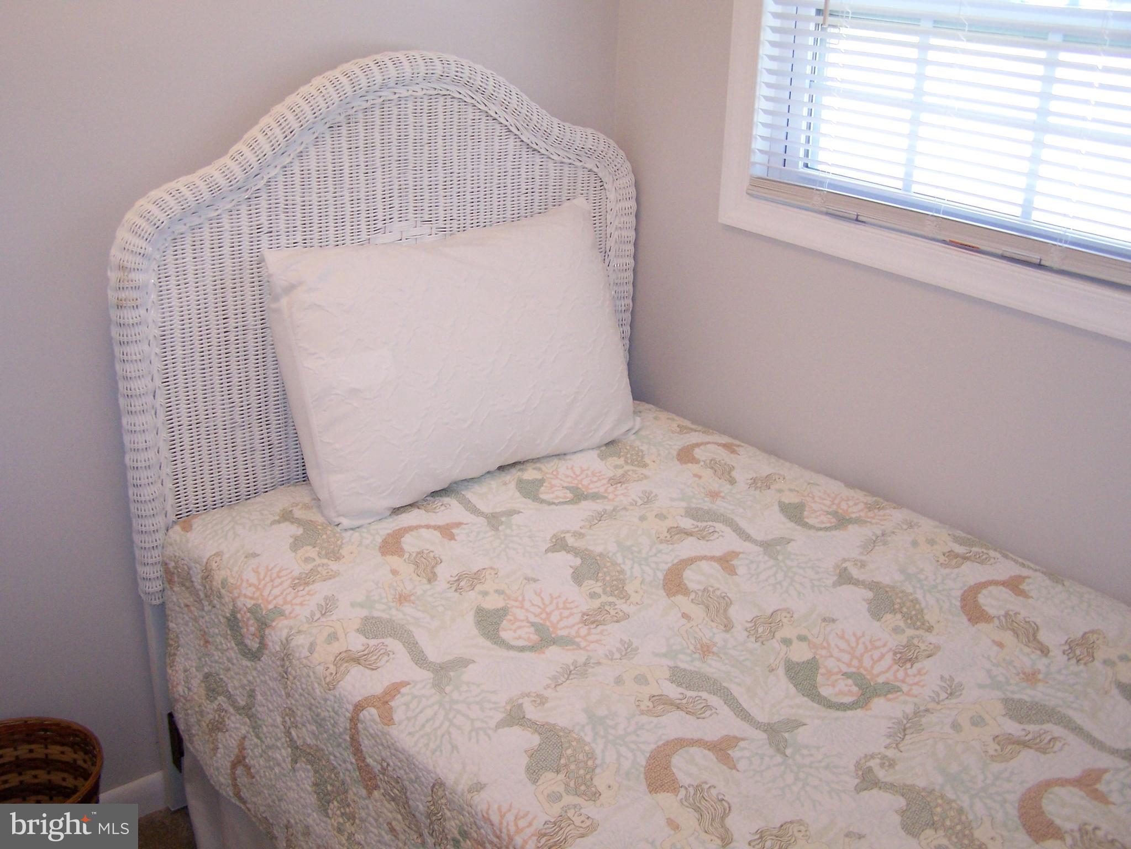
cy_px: 424
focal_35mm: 38
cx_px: 566
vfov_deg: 37.7
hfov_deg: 49.0
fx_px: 1242
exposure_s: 1/90
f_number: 2.8
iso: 140
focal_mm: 6.3
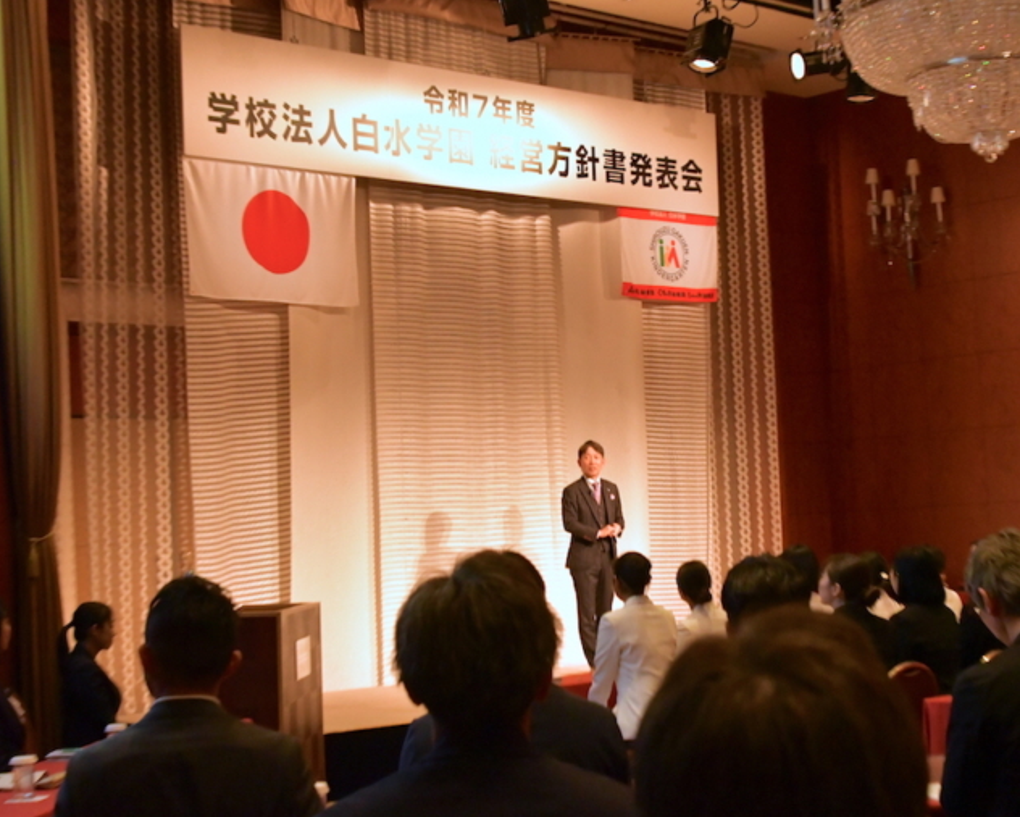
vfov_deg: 23.5
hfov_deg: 29.1
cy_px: 407
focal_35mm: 65
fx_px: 1963
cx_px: 610
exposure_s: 1/125
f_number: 5.6
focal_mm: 38
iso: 4000
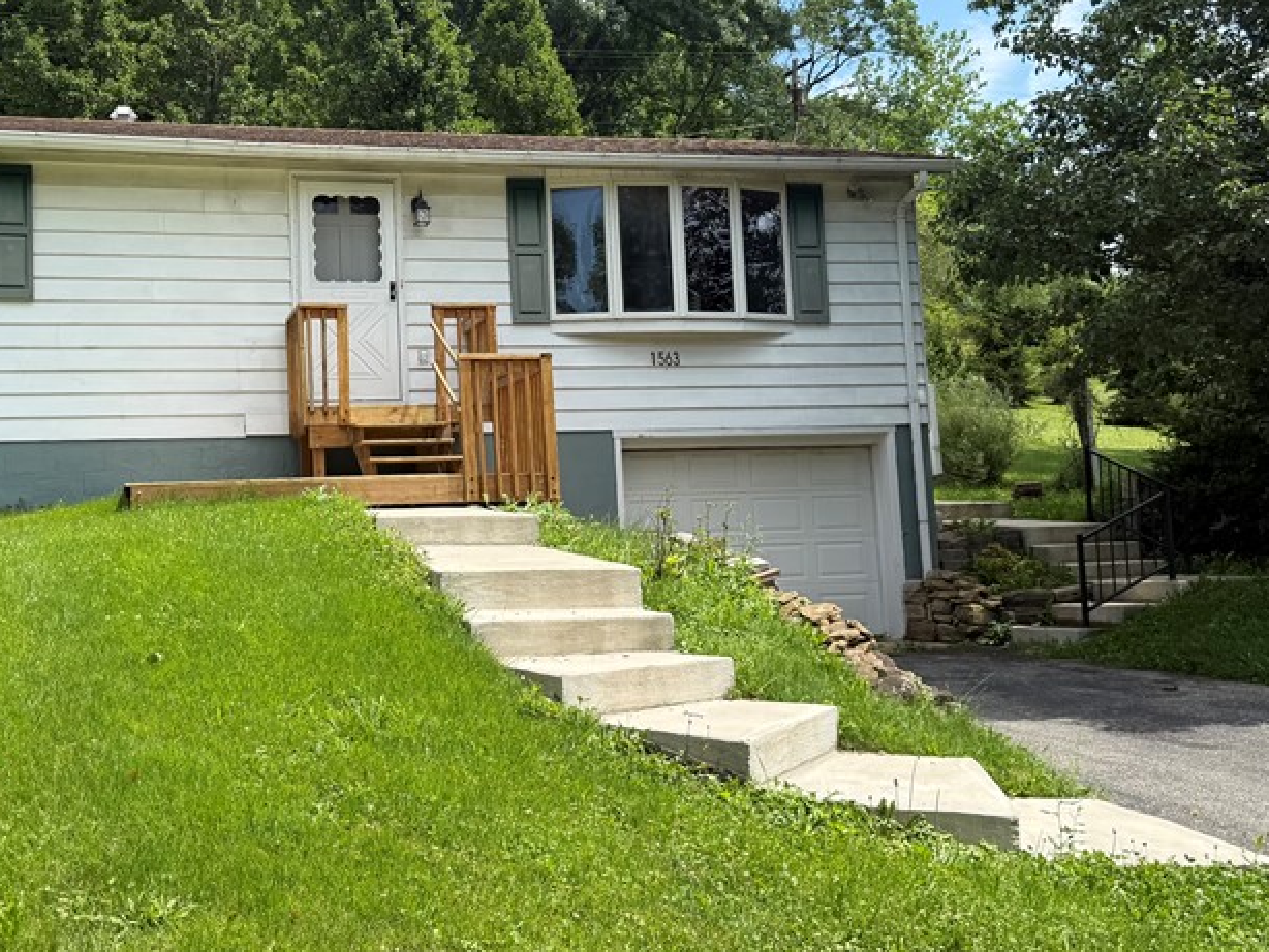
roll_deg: +1.8
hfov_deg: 46.2
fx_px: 1467
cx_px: 448
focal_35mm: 40
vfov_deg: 35.9
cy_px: 388
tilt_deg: +7.5
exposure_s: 1/2907
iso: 80
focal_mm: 6.76
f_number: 1.78
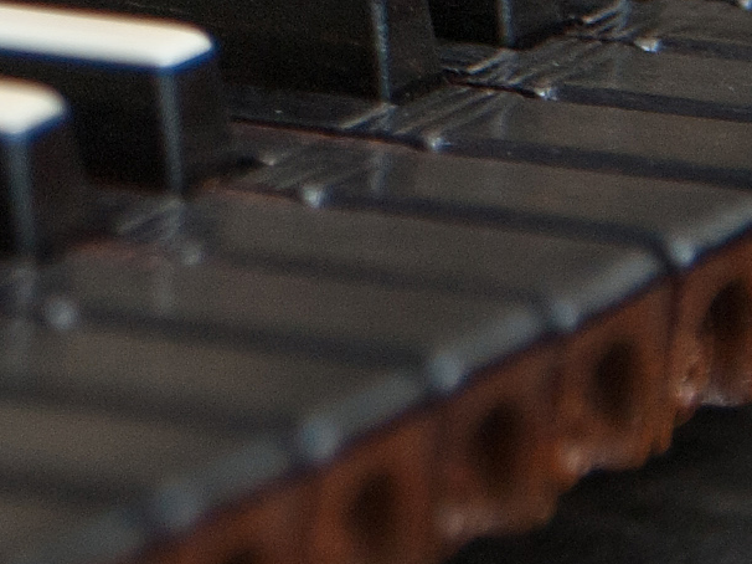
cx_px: -638
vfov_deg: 3.3
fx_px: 9533
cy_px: -988
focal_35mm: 439
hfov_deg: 4.5
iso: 320
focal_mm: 65
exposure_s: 1/60
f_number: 4
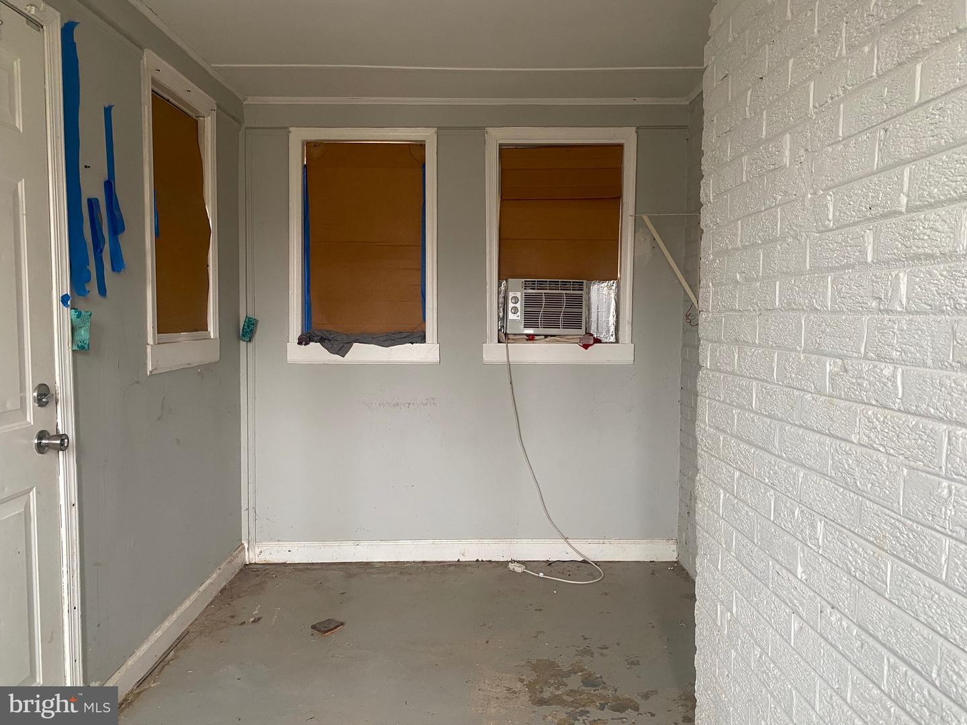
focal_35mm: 26
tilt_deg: -5.2
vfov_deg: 53.1
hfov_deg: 67.3
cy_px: 362
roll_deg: +0.0
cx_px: 484
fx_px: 726
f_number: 1.8
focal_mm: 4.25
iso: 125
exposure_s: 1/64
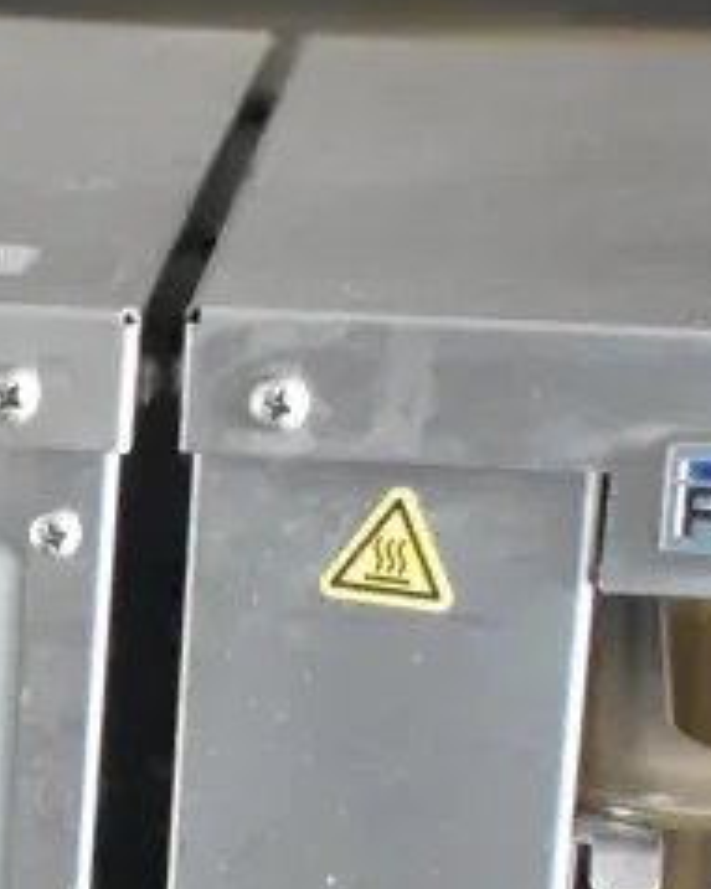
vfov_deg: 10.1
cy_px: 1475
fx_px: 4817
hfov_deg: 8.3
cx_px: -331
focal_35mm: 183
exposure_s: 1/50
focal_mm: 34
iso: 6400
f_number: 4.5
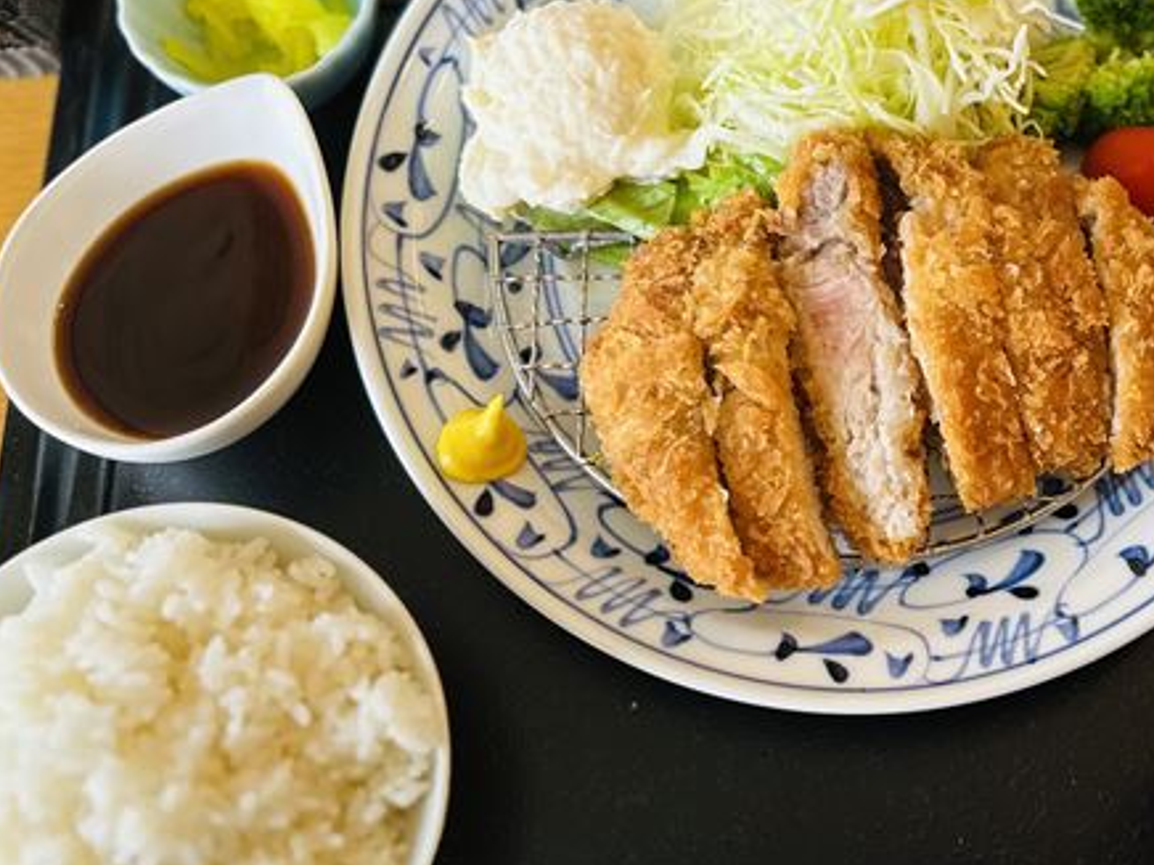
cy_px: 315
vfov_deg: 32.7
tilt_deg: -68.2
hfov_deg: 41.7
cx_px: 866
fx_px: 1467
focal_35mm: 44
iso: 64
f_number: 1.78
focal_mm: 6.86
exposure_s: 1/153
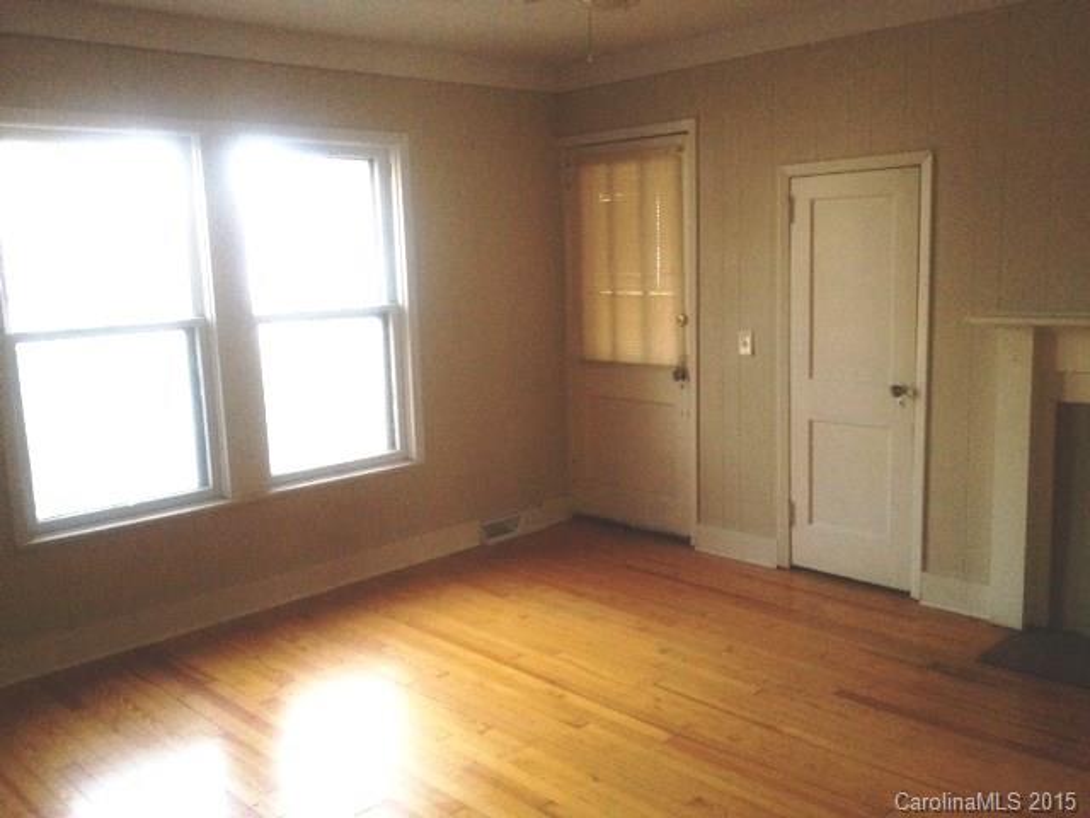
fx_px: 1102
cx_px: 545
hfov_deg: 52.6
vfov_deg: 40.7
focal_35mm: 35
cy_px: 409
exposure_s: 1/20
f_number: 2.4
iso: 320
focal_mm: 4.28
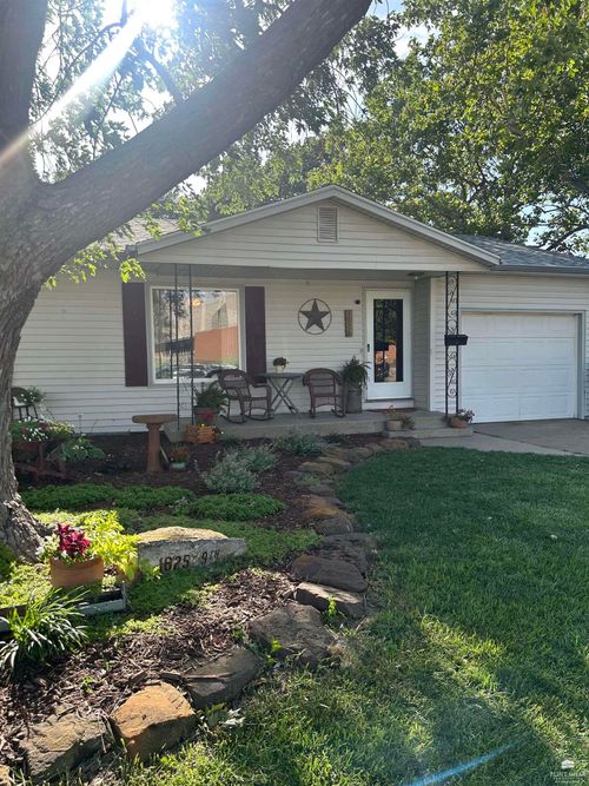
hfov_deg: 53.0
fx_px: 590
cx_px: 294
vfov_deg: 67.3
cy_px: 393
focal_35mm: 26
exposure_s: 1/932
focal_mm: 5.7
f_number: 1.5
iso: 50
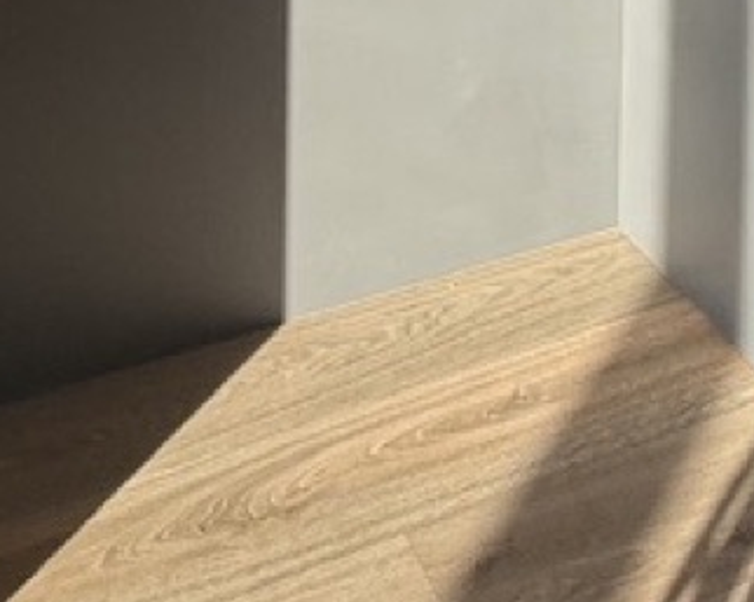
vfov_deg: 17.1
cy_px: -574
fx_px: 1516
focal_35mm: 68
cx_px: 611
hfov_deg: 27.3
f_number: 2.2
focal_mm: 2.22
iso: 100
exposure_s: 1/99
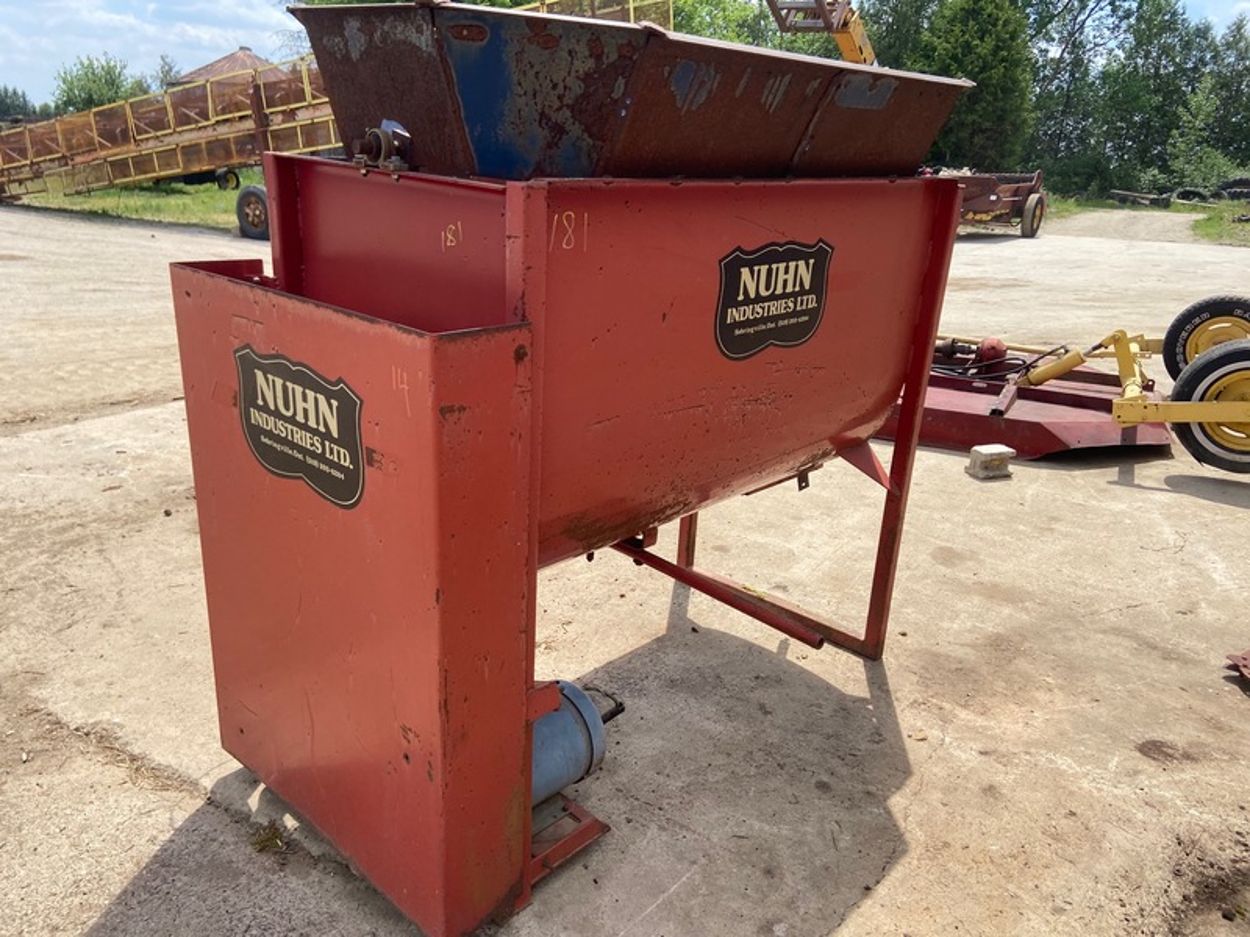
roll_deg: -2.0
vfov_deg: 53.1
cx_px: 625
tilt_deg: -14.4
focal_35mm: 26
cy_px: 468
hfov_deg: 67.3
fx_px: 939
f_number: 1.8
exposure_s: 1/2066
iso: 32
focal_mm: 4.25
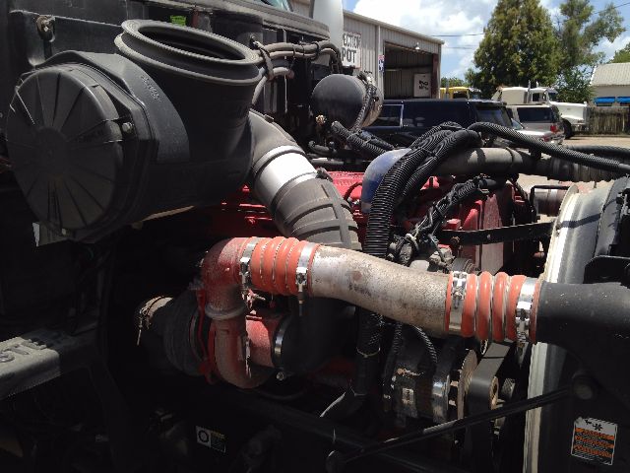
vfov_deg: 42.9
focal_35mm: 33
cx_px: 315
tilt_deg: -13.7
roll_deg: +3.5
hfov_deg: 55.4
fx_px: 601
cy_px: 236
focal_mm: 4.12
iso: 50
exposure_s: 1/1205
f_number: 2.4
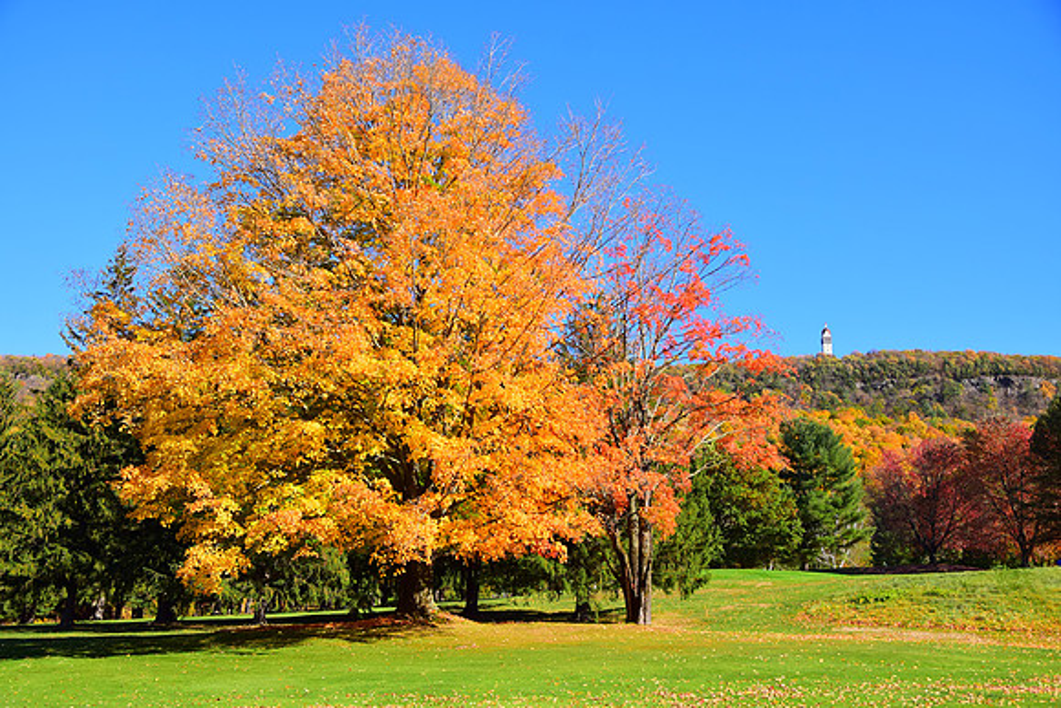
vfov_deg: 36.9
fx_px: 1061
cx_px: 530
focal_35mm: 36
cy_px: 354
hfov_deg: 53.1
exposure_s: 1/1000
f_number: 5.6
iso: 100
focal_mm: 24
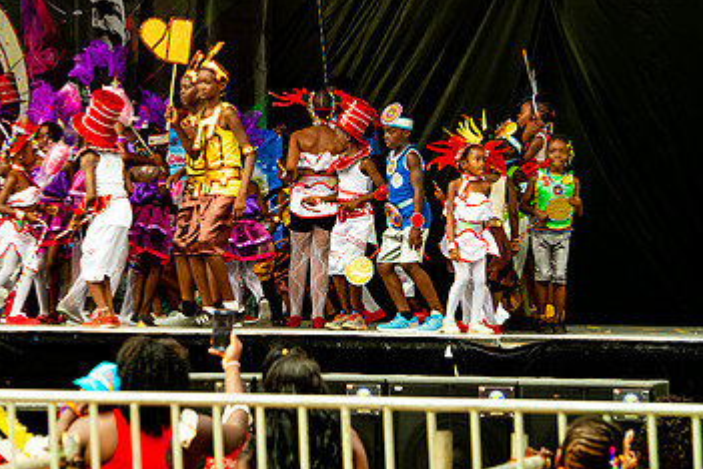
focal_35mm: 185
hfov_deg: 11.1
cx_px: 242
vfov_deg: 7.4
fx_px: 3612
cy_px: 138
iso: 160
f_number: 5.6
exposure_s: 1/200
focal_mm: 112
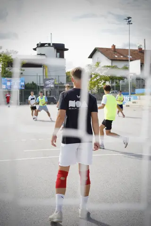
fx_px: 277
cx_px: 76
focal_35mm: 44
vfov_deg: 44.5
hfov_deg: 30.5
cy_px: 113
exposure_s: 1/1000
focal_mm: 44
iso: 500
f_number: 3.5
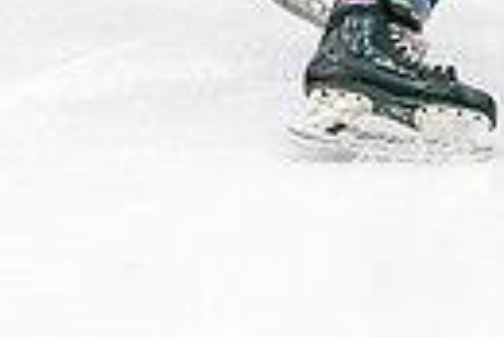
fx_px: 5032
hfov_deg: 5.7
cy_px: -354
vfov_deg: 3.8
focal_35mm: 359
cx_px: 646
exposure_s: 1/1250
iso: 3200
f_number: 2.8
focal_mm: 70
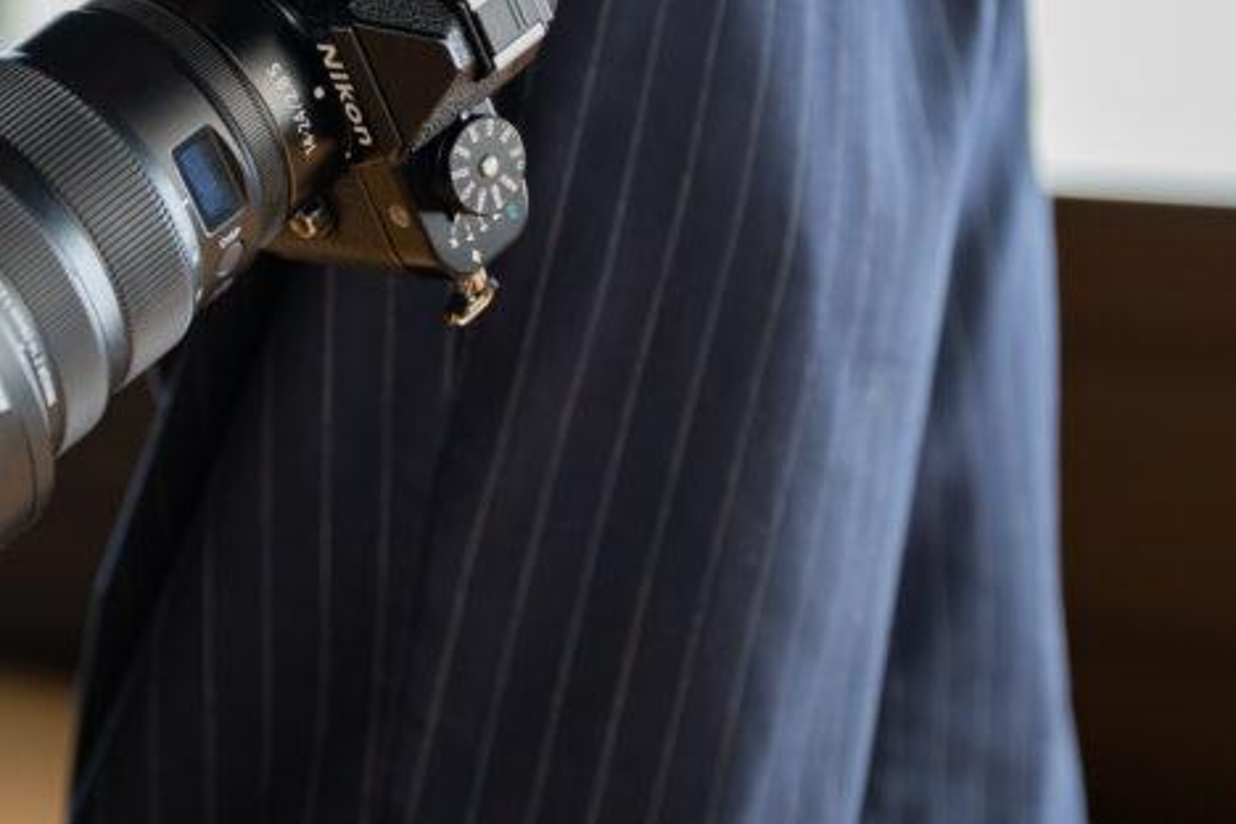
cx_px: 549
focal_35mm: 153
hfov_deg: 13.4
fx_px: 5253
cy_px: 136
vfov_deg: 8.9
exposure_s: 1/250
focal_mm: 70
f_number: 2.8
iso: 800
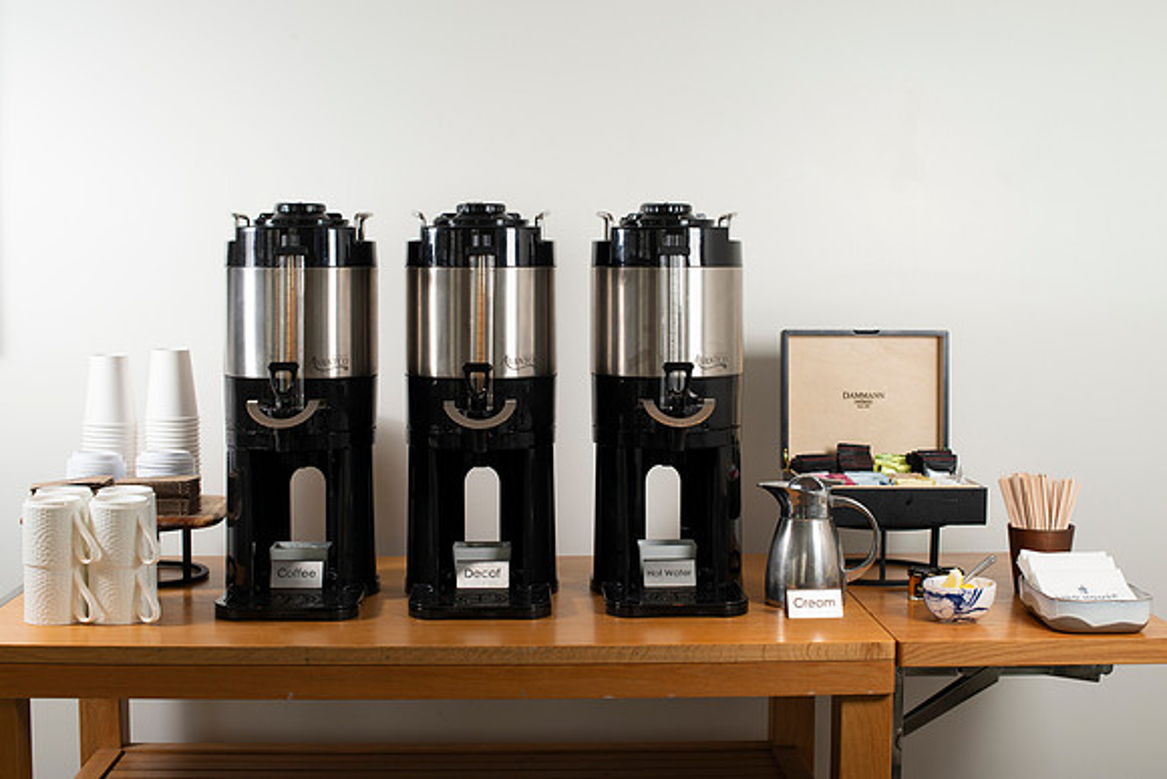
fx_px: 1692
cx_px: 584
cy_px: 372
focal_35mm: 52
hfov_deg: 38.0
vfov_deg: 25.9
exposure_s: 1/200
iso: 250
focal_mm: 50
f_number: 5.6
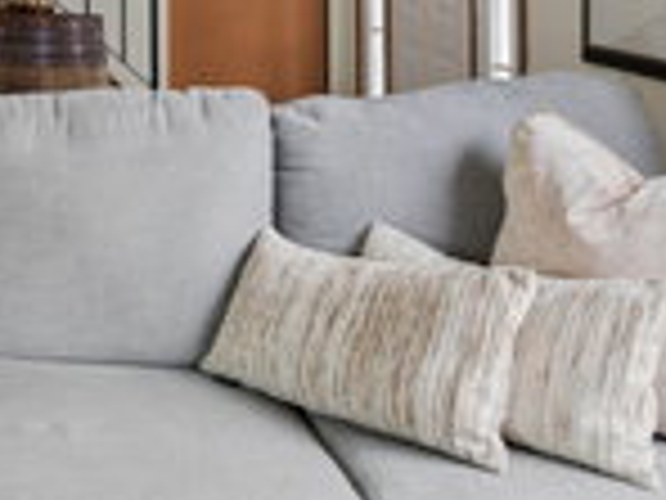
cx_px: -4
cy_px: -81
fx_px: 1077
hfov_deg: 31.7
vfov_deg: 24.0
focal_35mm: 56
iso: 400
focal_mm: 12
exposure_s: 1/15
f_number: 8
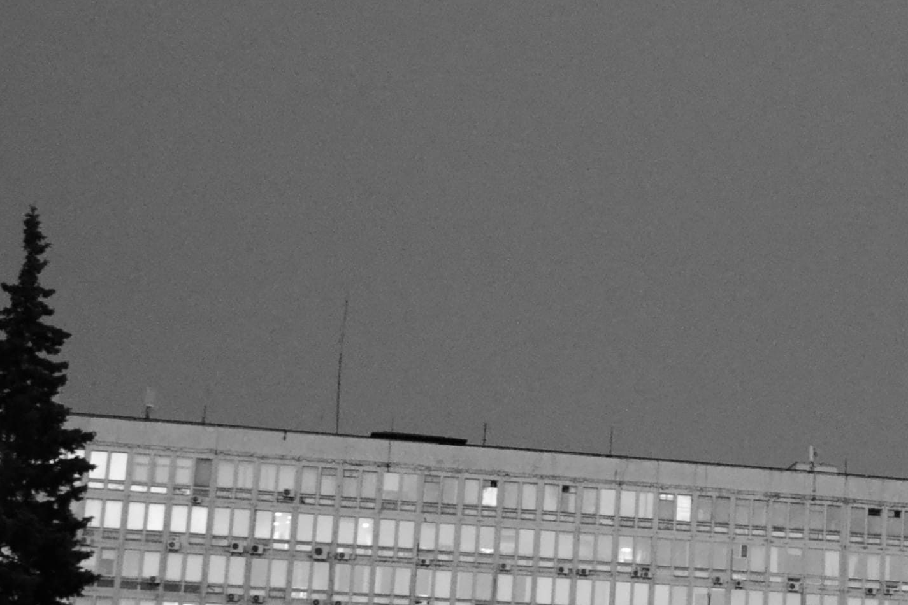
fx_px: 2446
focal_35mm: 97
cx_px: 978
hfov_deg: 20.2
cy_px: 346
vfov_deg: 14.1
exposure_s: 1/30
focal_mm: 20
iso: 2800
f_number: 3.8
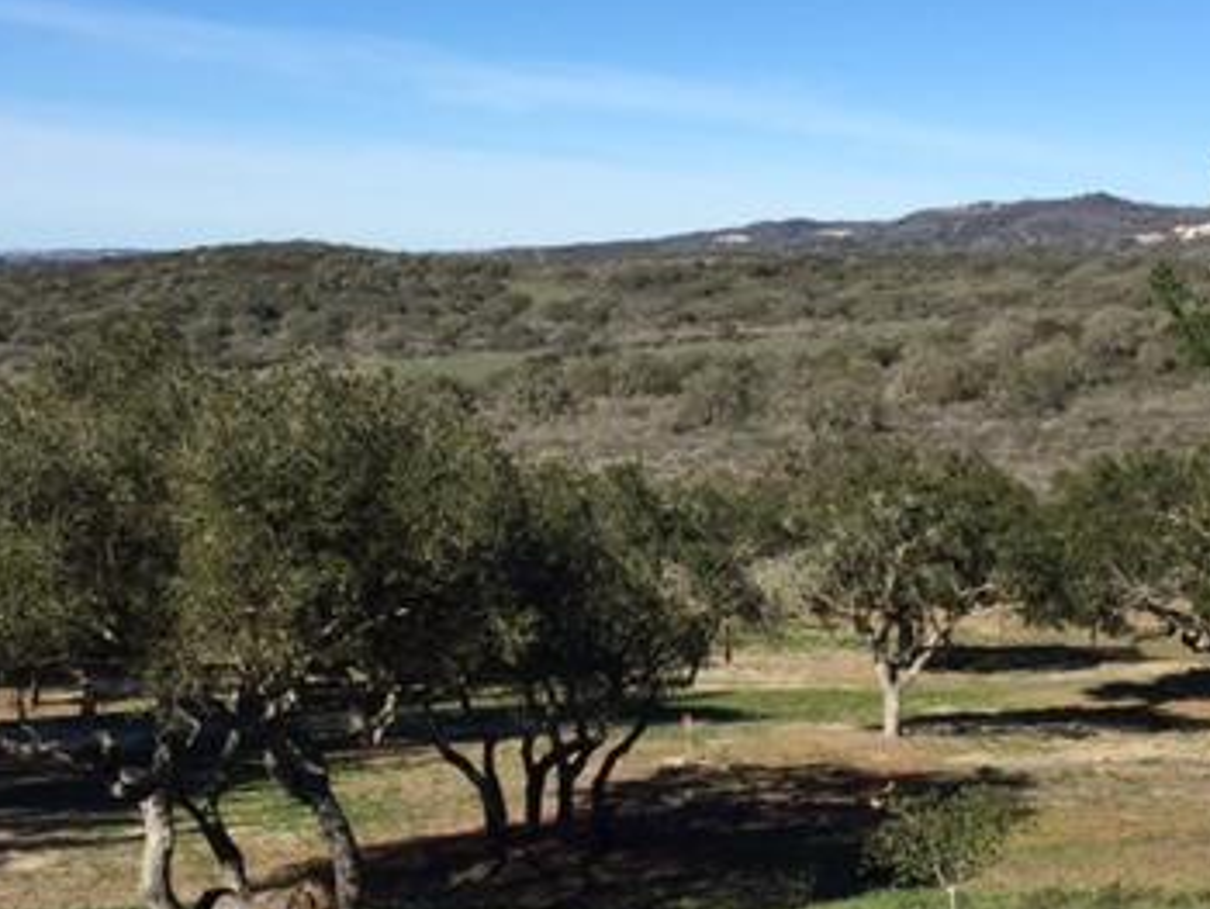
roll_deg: -1.4
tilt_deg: -1.4
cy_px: 283
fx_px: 1854
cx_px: 622
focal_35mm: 53
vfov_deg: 27.3
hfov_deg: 36.1
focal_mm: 4.15
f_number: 2.2
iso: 32
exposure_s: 1/2326
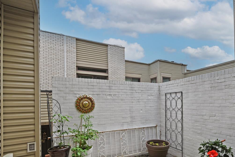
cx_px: 134
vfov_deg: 58.5
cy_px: 101
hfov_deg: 80.7
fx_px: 137
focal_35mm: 21
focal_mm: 14
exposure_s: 1/320
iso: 100
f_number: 6.3
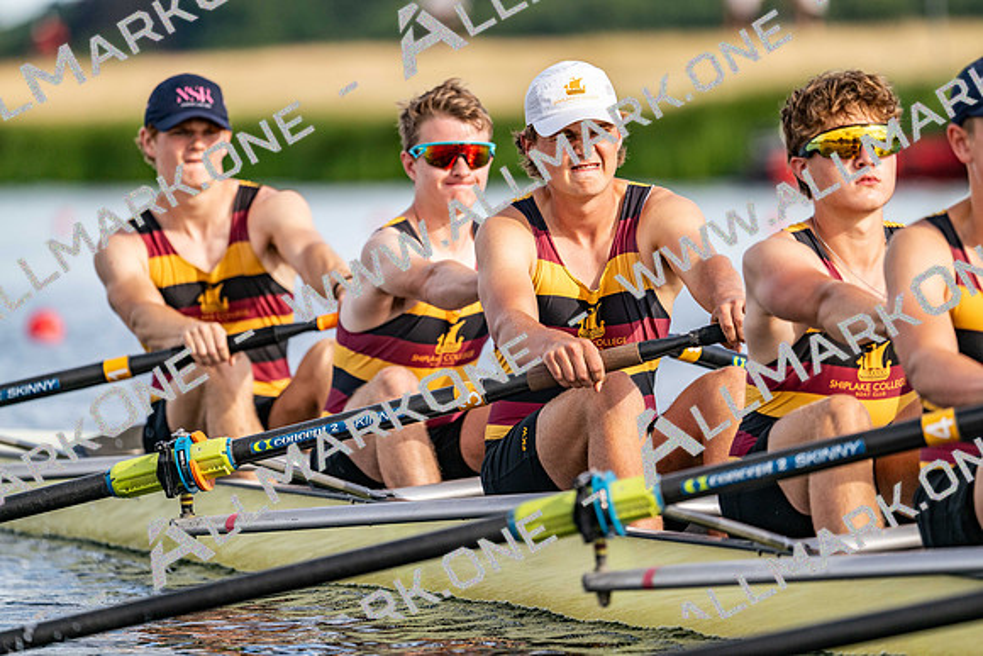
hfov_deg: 5.2
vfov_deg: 3.4
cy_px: 328
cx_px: 492
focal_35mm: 400
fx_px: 10924
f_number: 4.5
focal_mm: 400
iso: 500
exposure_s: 1/2500
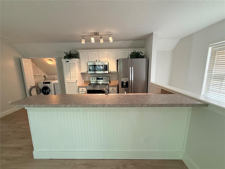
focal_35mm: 14
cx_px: 112
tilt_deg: -12.2
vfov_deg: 85.7
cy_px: 84
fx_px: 91
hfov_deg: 102.1
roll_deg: -0.6
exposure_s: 1/120
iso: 200
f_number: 2.2
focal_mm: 2.22
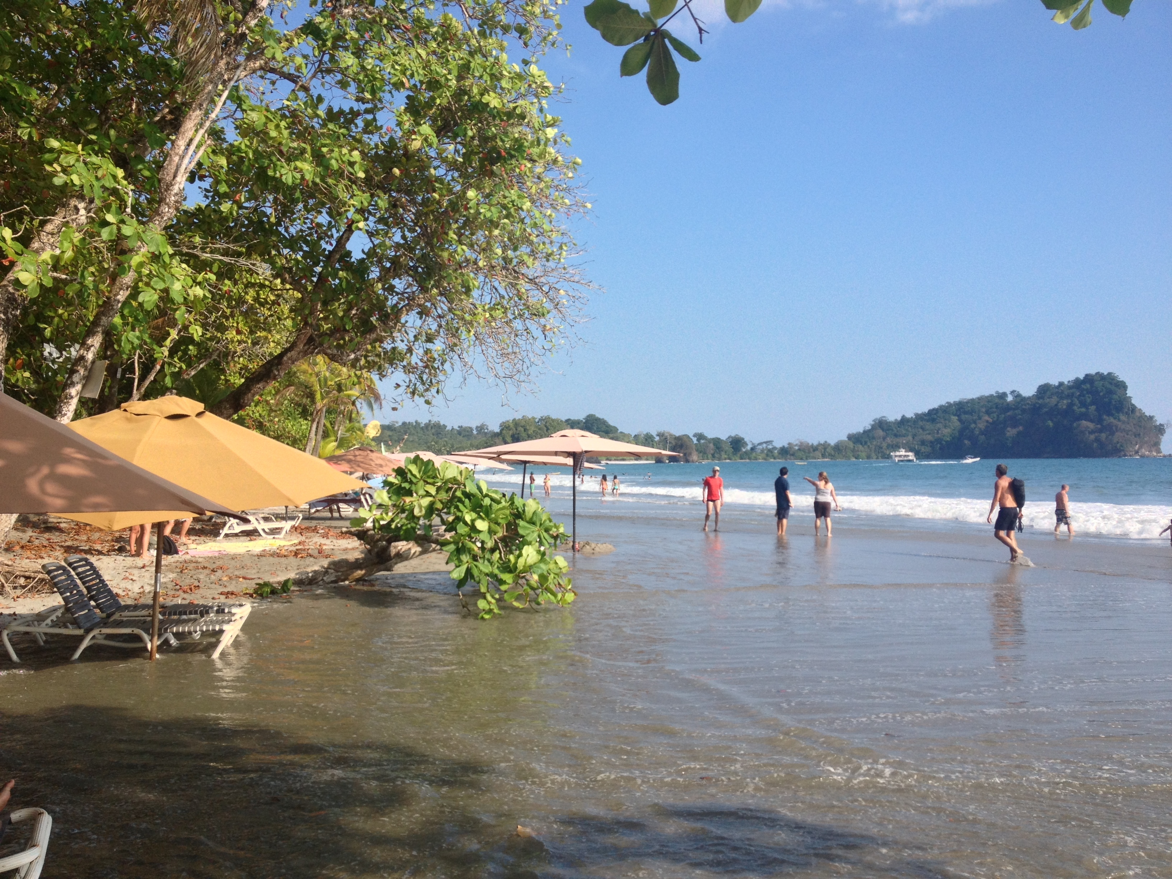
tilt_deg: -2.6
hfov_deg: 52.6
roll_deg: +1.4
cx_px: 586
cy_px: 440
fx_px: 1185
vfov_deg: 40.7
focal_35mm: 35
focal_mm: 4.28
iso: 50
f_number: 2.4
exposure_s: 1/1453
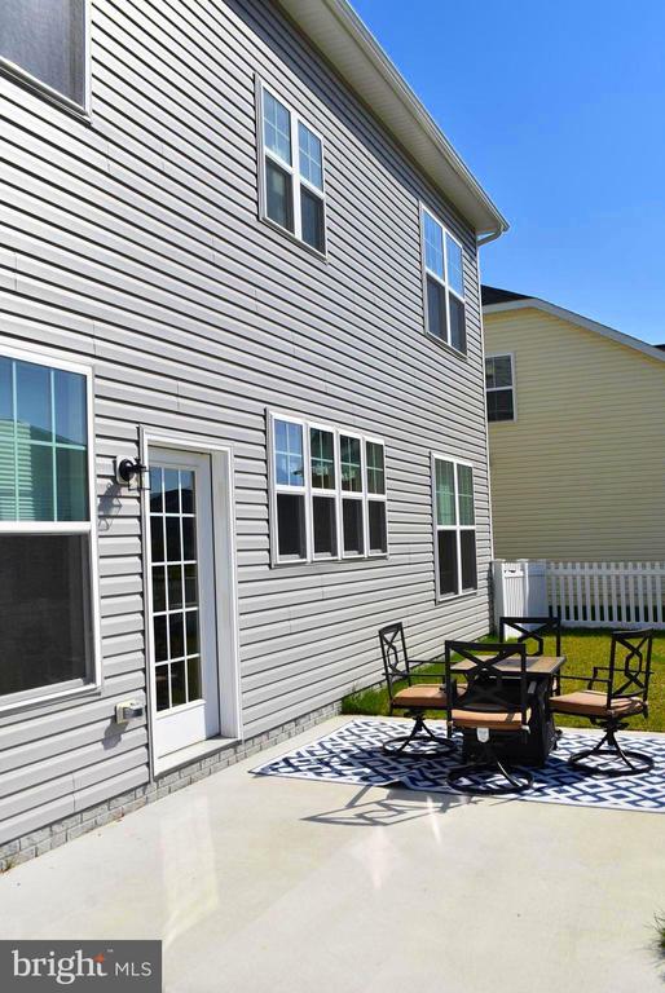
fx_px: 829
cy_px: 496
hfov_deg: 43.7
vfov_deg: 61.9
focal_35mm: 30
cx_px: 332
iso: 110
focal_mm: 20
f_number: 8
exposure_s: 1/500
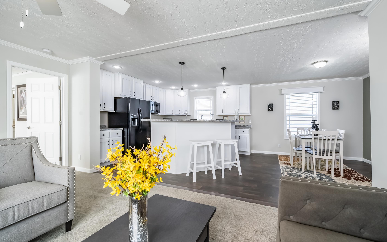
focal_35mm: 15
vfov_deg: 74.8
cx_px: 198
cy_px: 124
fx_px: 158
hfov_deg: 101.4
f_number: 9
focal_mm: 14
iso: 1000
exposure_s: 1/320
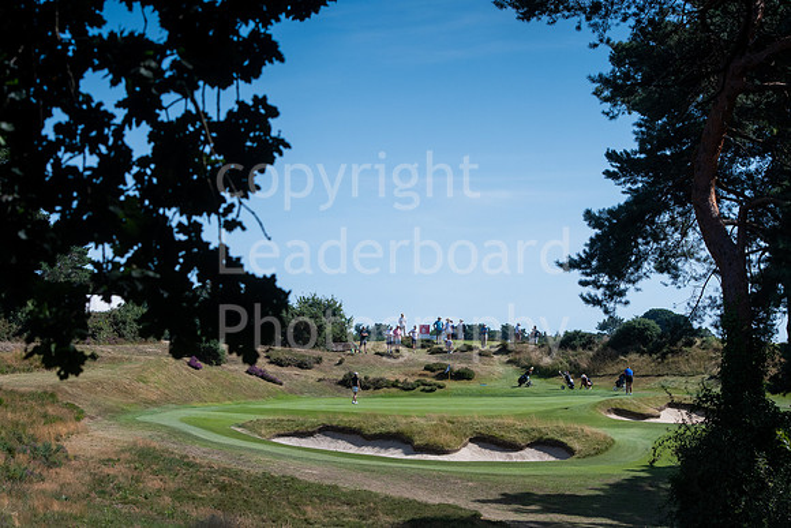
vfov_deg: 10.6
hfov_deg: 15.9
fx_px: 2835
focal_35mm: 129
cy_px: 264
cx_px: 396
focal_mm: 86
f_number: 6.3
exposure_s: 1/2500
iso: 640
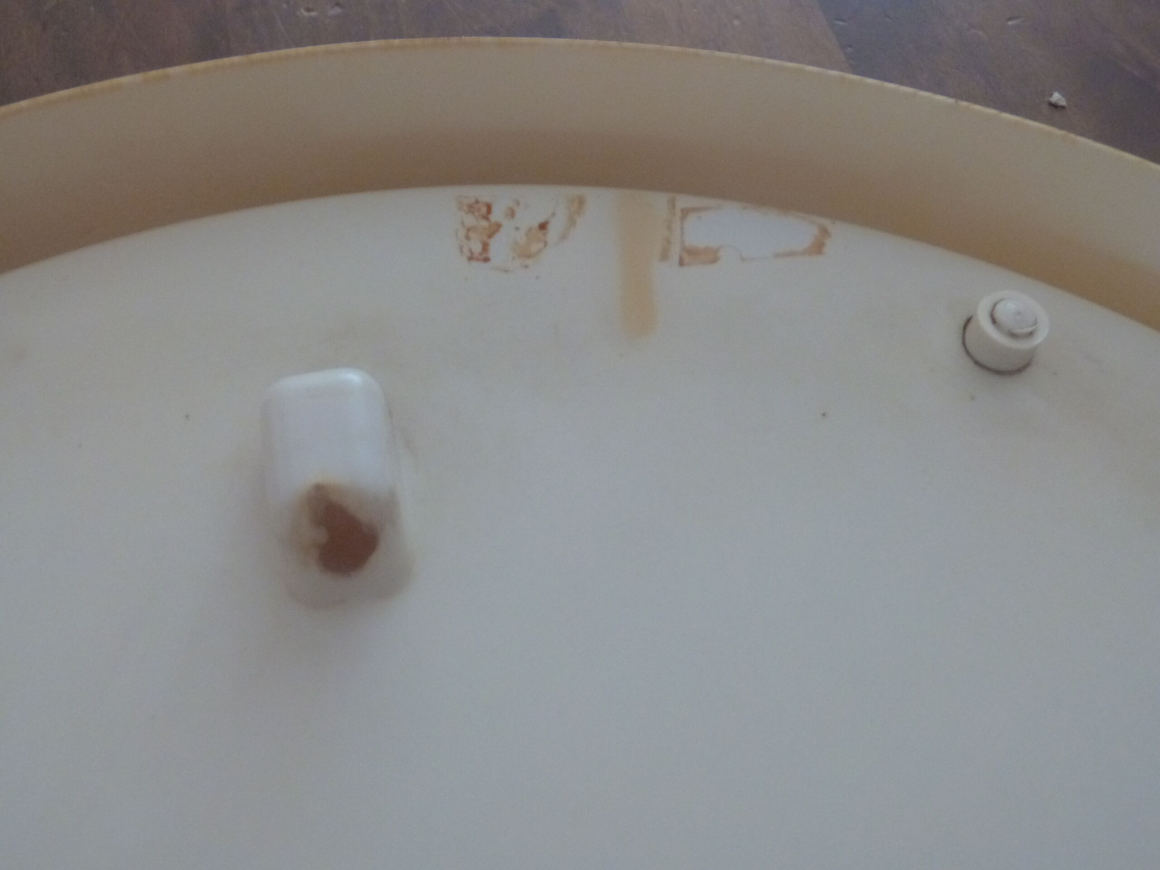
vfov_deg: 46.8
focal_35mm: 30
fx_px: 1005
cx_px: 580
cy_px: 435
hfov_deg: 60.0
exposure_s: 1/10
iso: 400
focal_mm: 5.2
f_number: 2.9
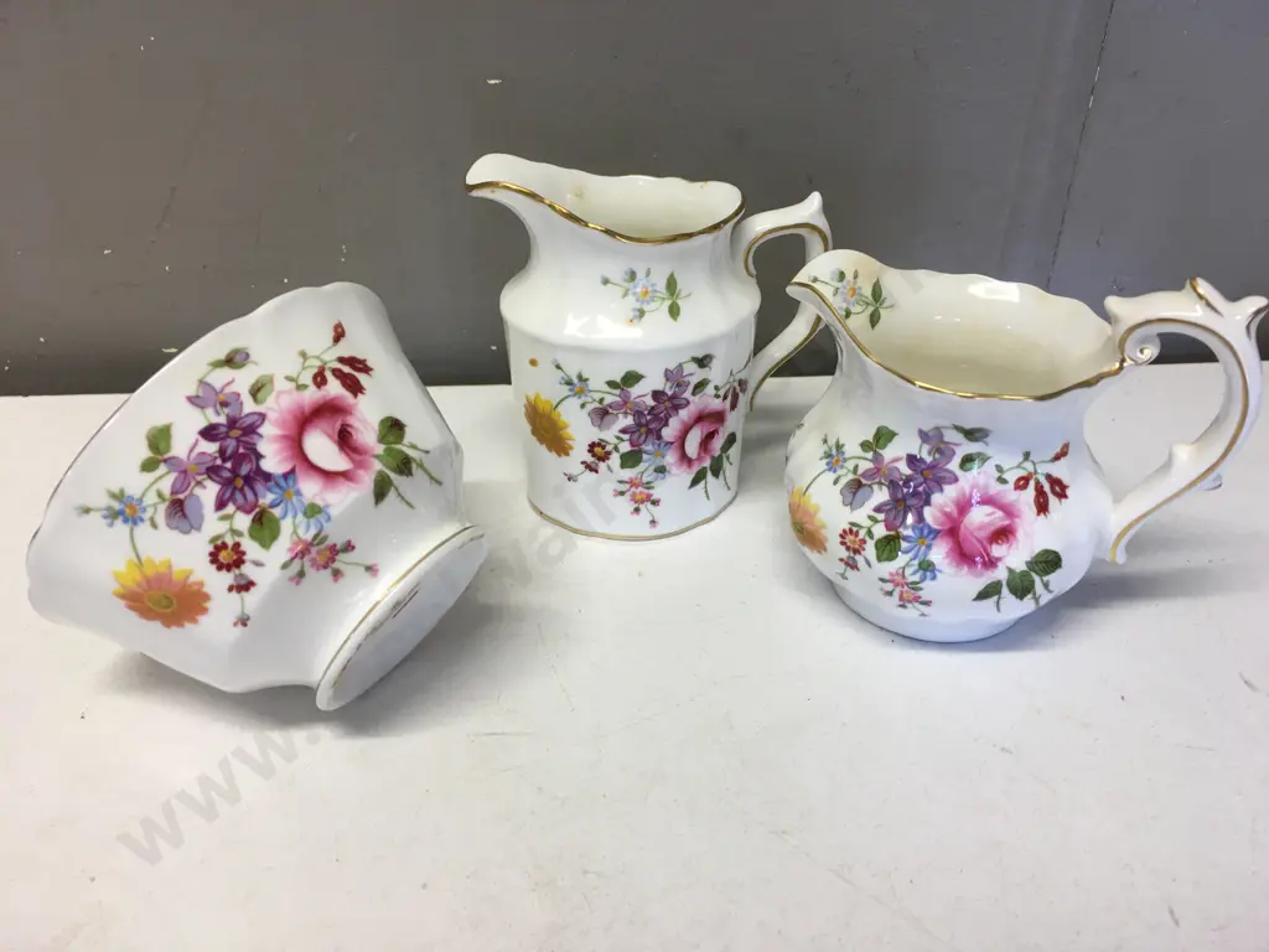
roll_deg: -0.8
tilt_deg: -30.8
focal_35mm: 29
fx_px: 1063
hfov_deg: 61.7
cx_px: 634
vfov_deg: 48.2
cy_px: 476
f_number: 2.2
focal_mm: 4.15
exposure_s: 1/33
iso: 32
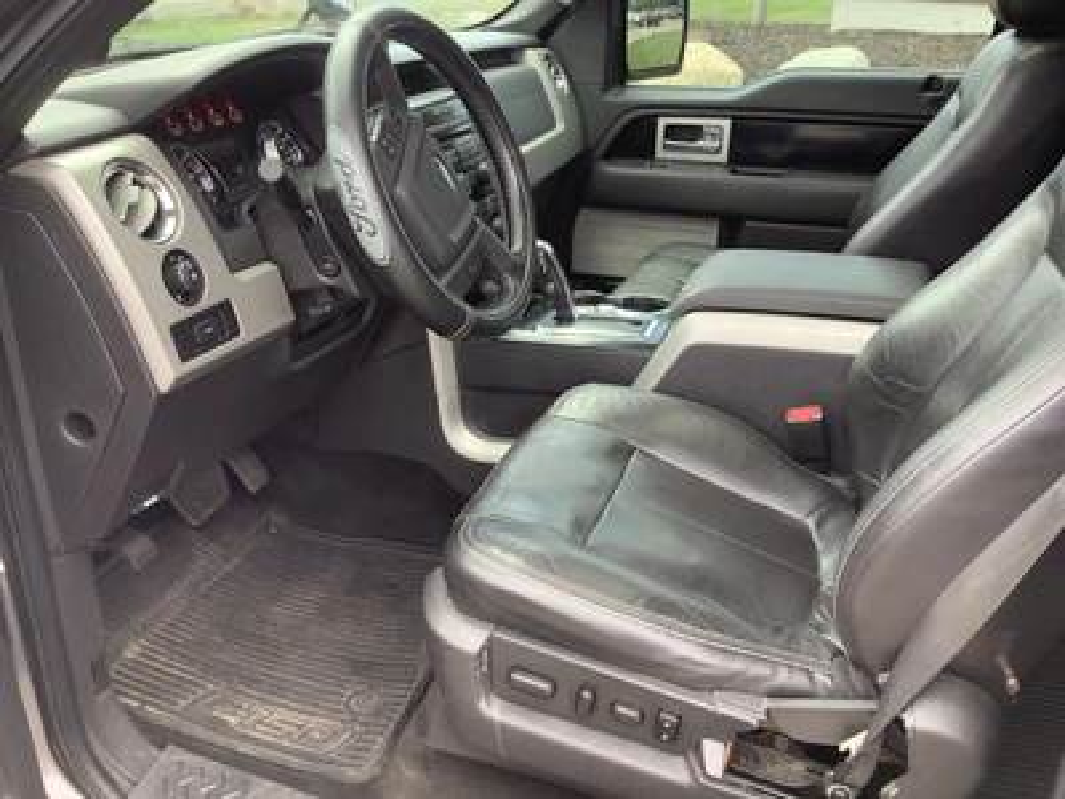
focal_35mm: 31
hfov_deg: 58.4
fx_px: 954
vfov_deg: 45.4
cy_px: 400
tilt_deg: -27.4
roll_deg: -1.0
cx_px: 532
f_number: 2.4
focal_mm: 3.3
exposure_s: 1/100
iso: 40
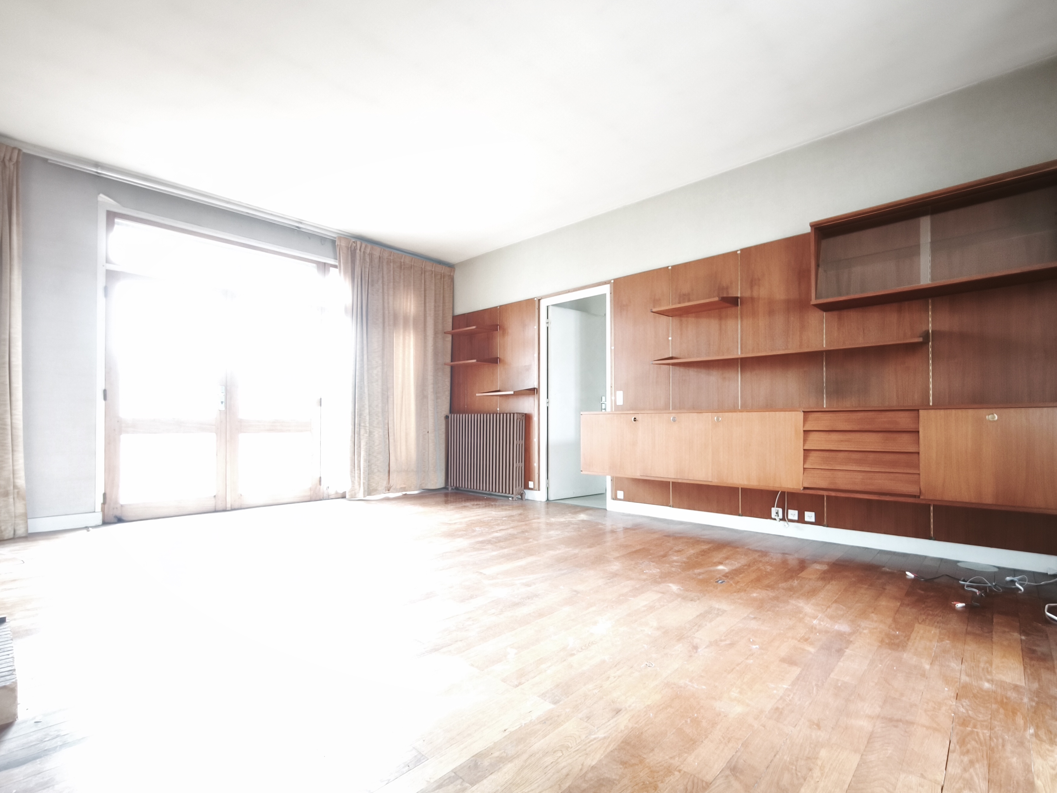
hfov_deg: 90.8
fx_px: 519
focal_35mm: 17
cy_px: 422
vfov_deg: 74.7
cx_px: 571
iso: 50
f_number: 2.2
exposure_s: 1.3
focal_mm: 1.91
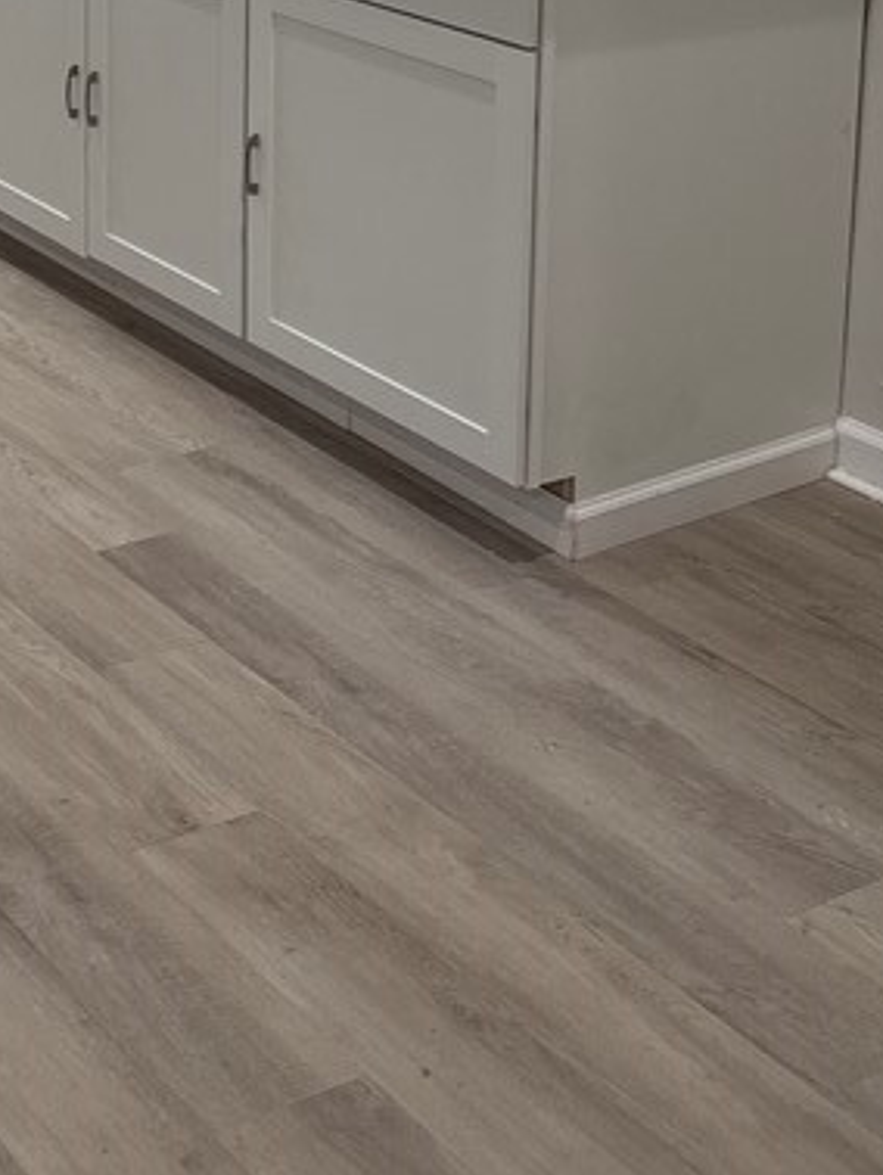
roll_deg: +1.7
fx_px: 2208
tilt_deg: -8.9
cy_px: -115
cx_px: -215
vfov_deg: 27.3
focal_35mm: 65
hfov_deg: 20.9
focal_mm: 6.76
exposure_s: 1/120
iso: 200
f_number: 1.78
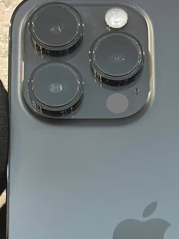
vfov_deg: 13.5
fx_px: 994
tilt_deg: +11.9
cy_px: 260
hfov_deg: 10.3
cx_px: 141
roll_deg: -2.0
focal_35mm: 144
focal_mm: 5.96
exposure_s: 1/33
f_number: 1.6
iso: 125
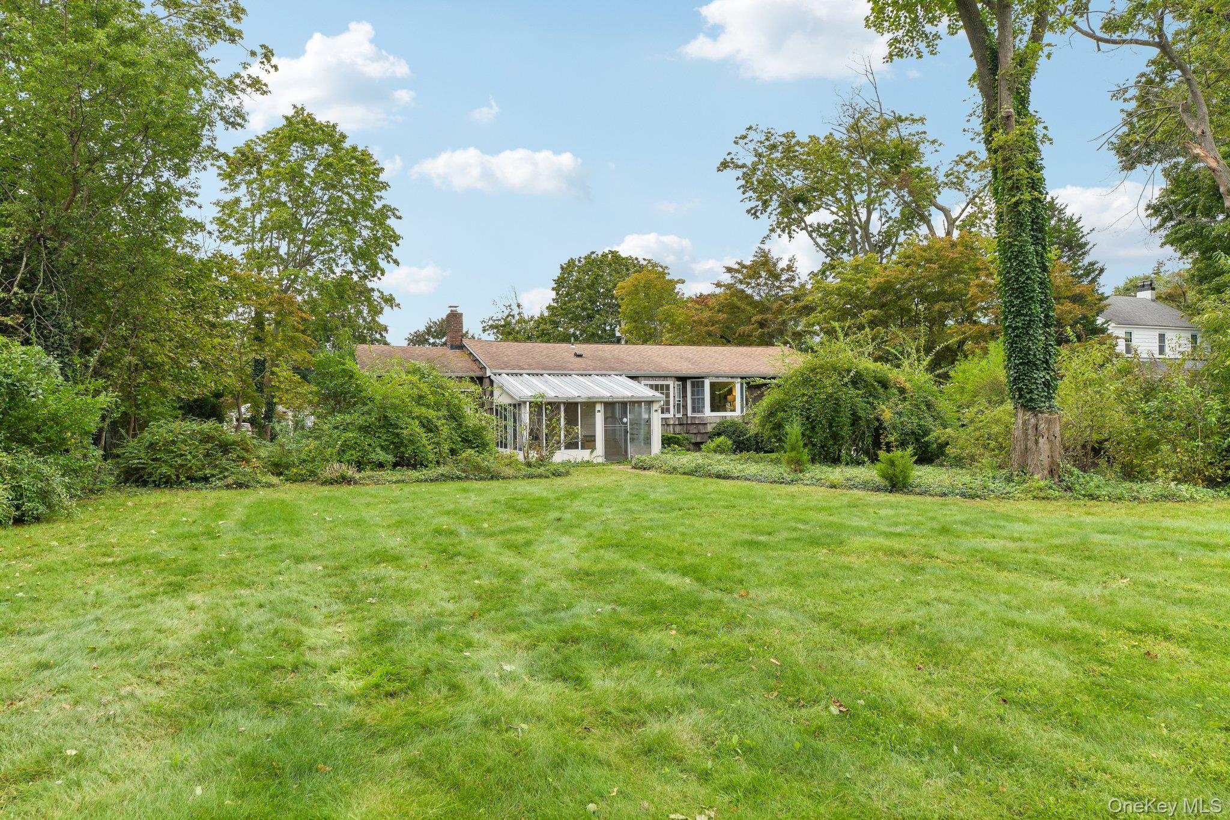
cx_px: 615
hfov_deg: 78.6
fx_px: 752
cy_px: 410
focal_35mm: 22
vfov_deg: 57.2
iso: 160
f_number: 9
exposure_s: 1/60
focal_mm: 22
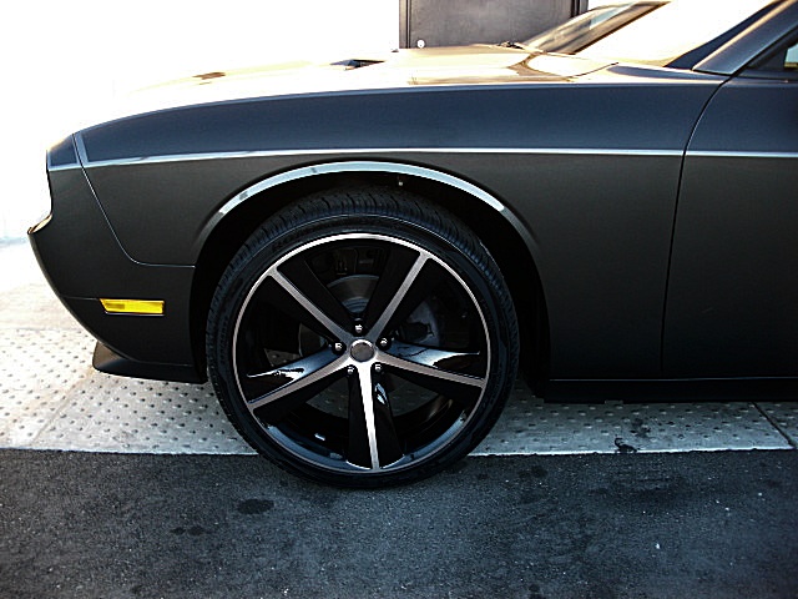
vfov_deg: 39.7
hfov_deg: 51.4
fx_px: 830
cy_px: 300
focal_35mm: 36
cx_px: 399
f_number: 2.8
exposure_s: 1/80
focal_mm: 6.3
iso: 200
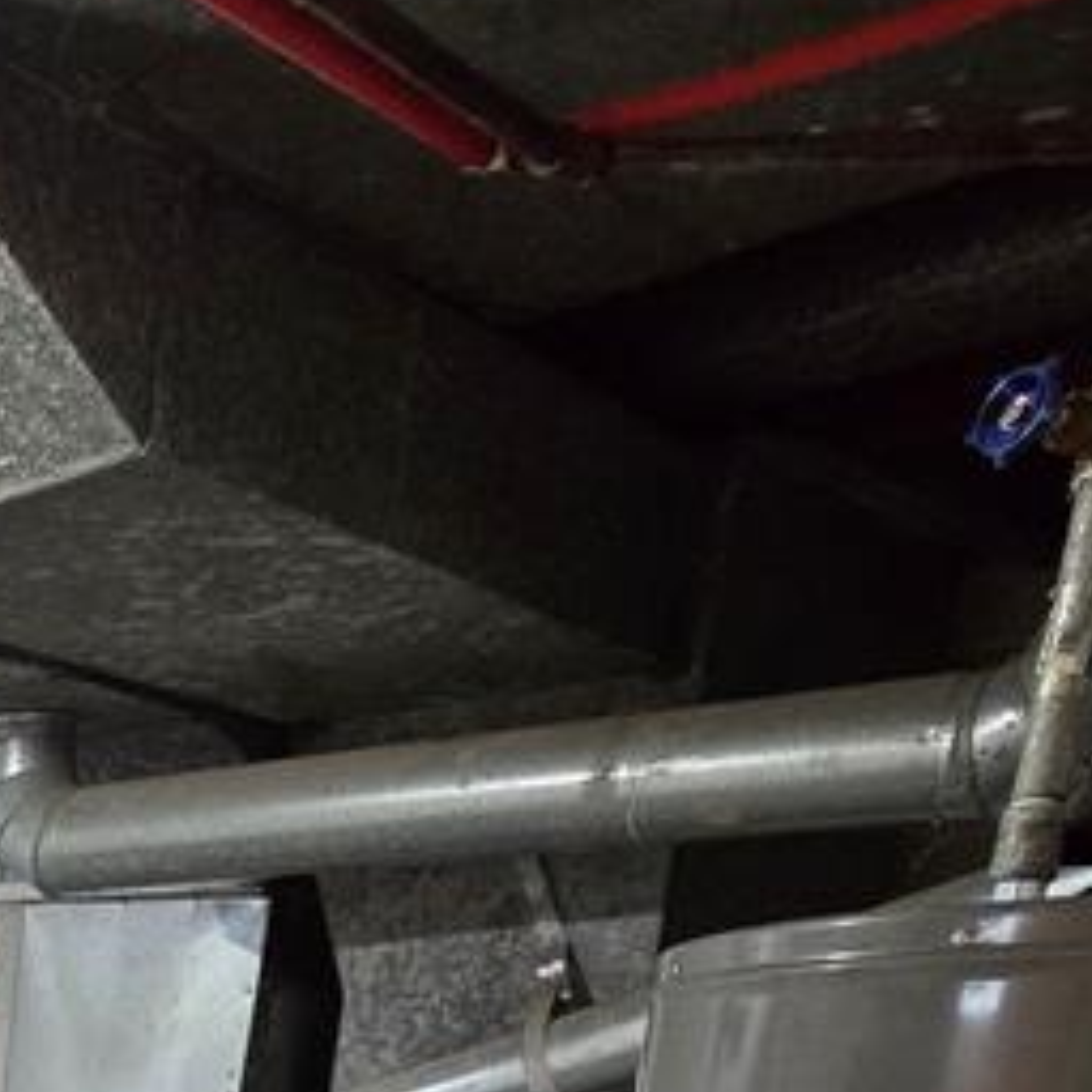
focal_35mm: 46
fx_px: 1642
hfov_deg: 27.6
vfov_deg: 27.5
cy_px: 1570
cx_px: -469
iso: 500
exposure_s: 1/60
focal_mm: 2.2
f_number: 2.2
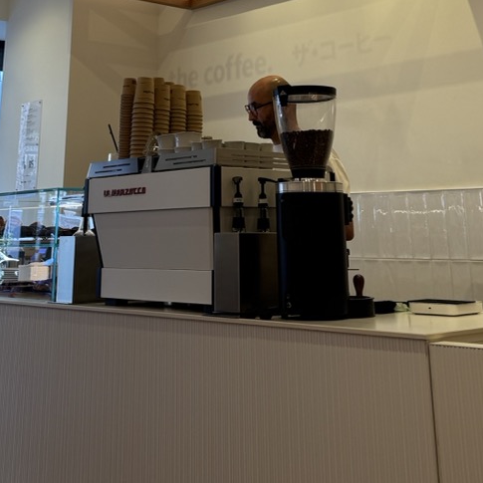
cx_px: 223
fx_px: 884
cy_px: -82
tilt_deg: +19.5
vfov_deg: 27.3
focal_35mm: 56
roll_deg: +0.5
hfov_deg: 30.5
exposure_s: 1/100
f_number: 1.78
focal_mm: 6.76
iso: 64
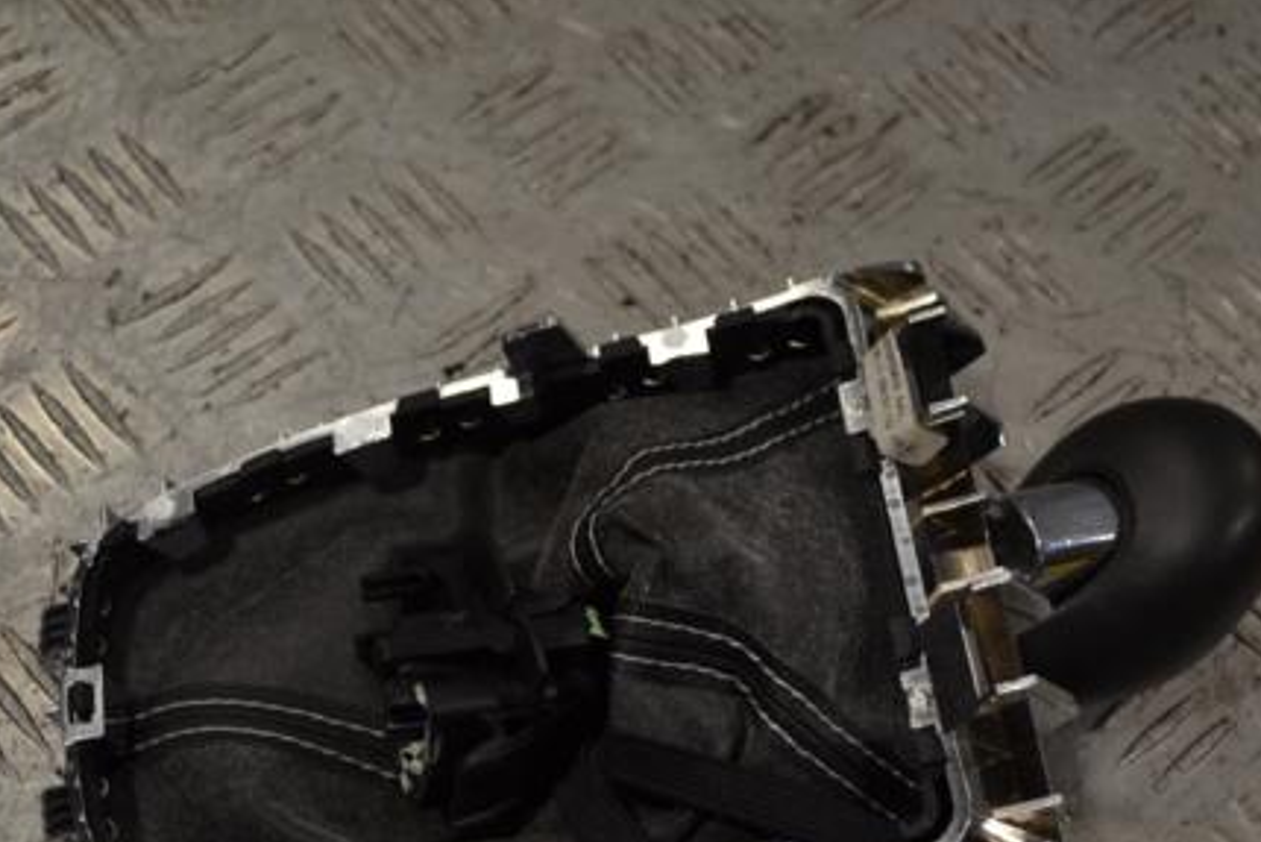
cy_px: 563
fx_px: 2348
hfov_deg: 30.1
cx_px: 616
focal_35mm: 67
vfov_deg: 20.3
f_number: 4.8
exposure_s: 1/100
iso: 100
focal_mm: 32
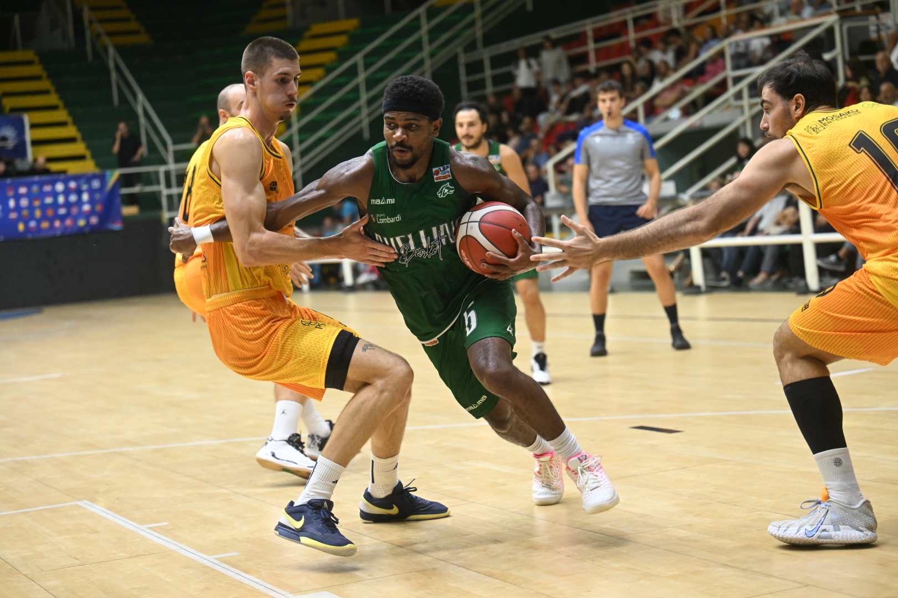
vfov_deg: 17.7
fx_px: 1921
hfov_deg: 26.3
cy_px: 299
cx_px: 449
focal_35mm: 77
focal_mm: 77
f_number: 2.8
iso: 3200
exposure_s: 1/1000
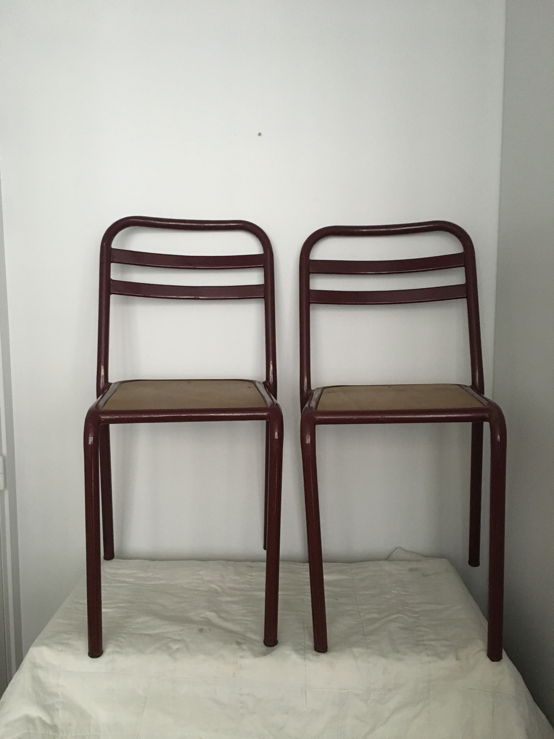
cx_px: 277
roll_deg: +0.2
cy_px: 370
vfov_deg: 61.7
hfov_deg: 48.2
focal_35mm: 29
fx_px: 619
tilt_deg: -6.5
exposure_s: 1/17
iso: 200
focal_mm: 4.15
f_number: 2.2
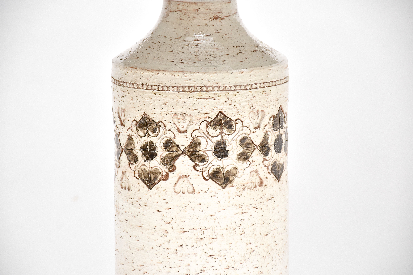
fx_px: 2237
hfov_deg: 10.5
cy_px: 138
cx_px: 206
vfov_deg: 7.0
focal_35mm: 195
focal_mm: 130
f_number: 5.6
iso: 1250
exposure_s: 1/160
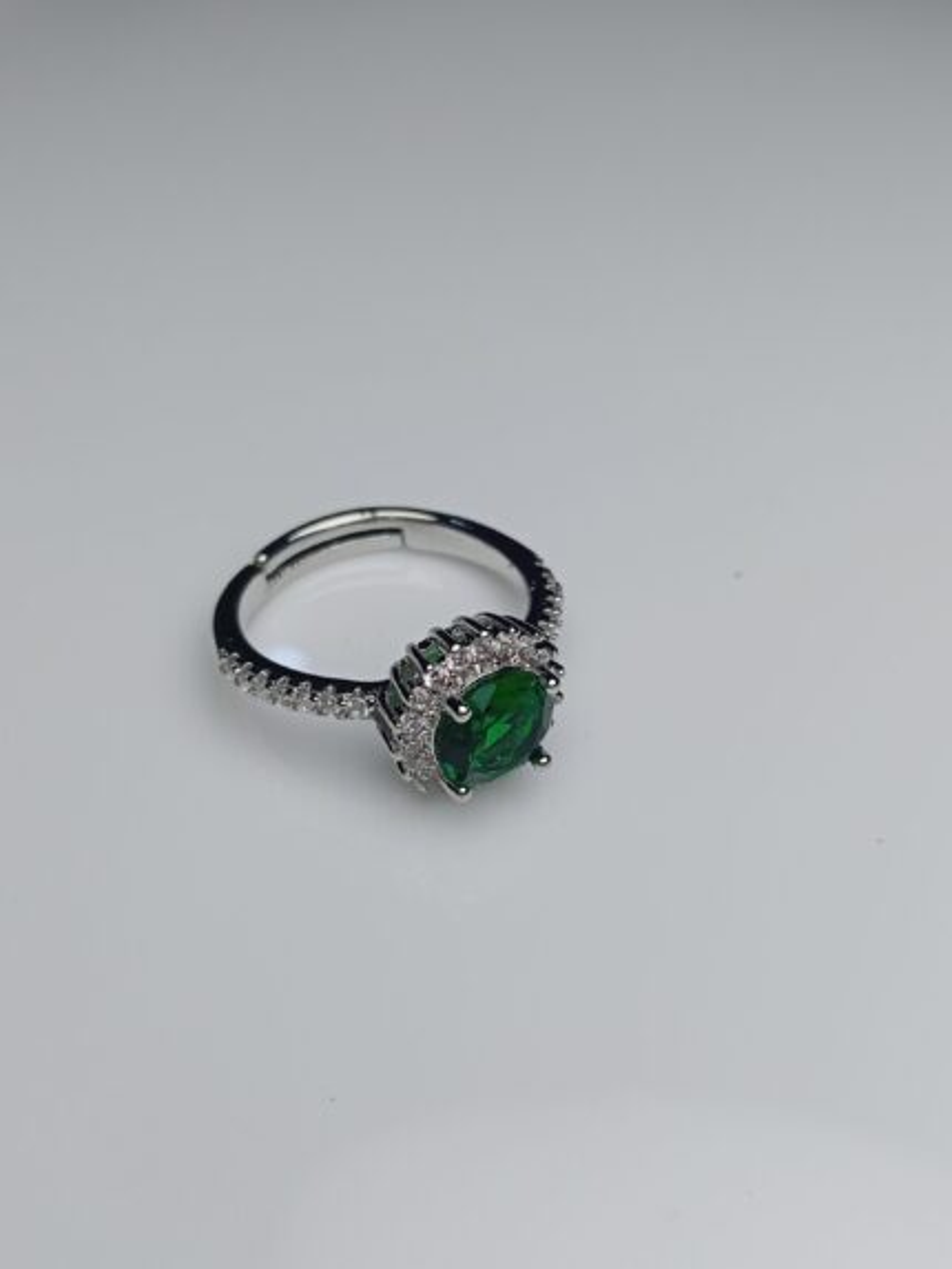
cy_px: 634
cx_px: 476
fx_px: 1320
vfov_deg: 51.3
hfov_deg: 39.7
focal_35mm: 36
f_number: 1.8
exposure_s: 1/527
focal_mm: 3.98
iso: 50
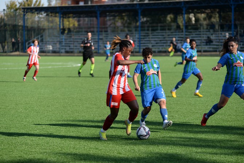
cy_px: 82
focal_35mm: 130
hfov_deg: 15.8
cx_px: 122
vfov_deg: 10.6
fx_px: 881
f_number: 3.5
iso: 200
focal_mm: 130
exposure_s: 1/2000
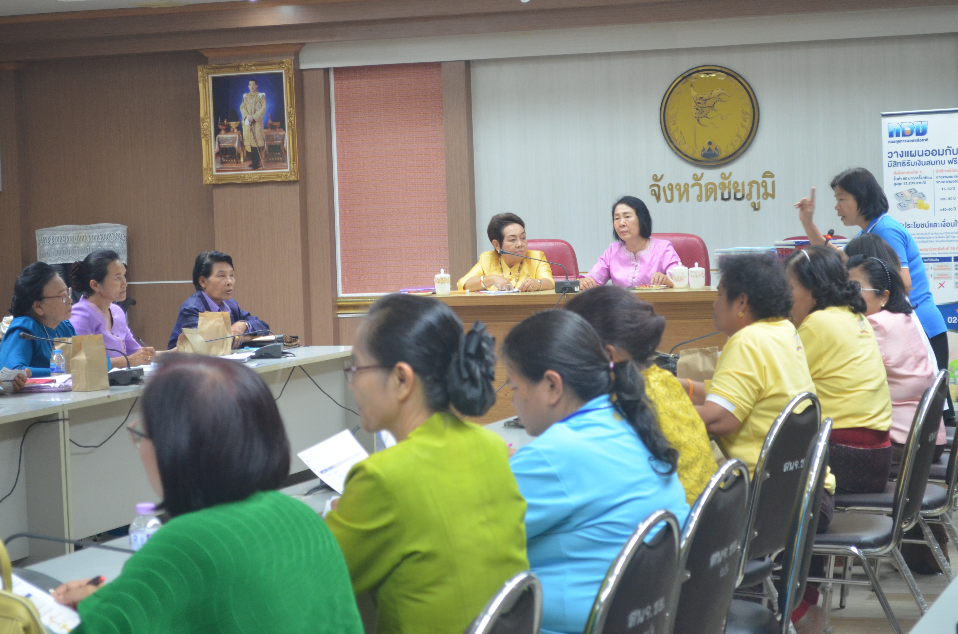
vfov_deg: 16.5
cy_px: 317
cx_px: 479
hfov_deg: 24.7
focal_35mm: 82
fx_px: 2191
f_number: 5.6
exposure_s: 1/30
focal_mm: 55
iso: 1100
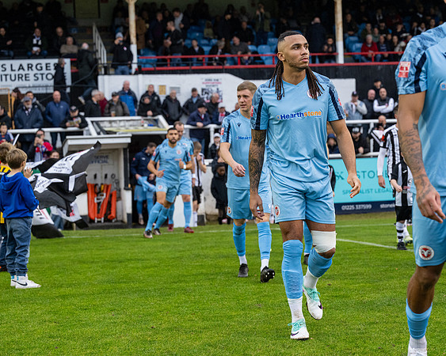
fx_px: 1172
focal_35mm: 89
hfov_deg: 21.5
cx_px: 282
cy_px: 201
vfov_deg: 17.3
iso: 2000
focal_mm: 70
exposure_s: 1/500
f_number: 4
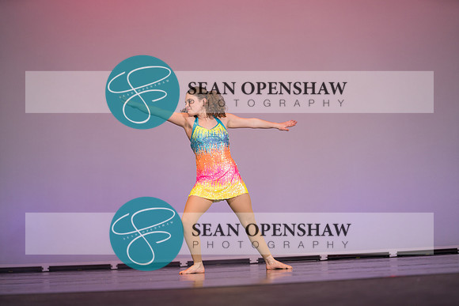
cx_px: 230
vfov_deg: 19.5
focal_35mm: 70
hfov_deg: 28.8
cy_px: 153
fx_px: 893
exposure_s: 1/500
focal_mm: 70
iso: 400
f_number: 2.8
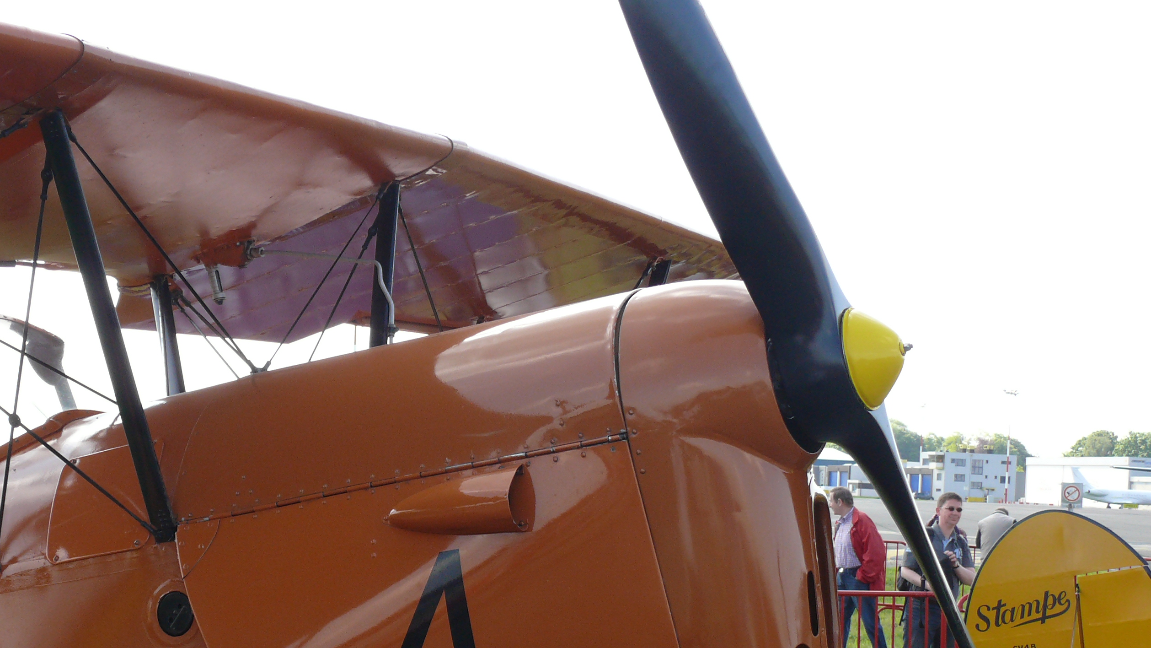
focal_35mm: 60
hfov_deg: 34.6
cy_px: 574
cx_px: 402
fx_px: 1831
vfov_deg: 19.7
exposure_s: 1/200
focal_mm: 8
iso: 100
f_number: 4.5
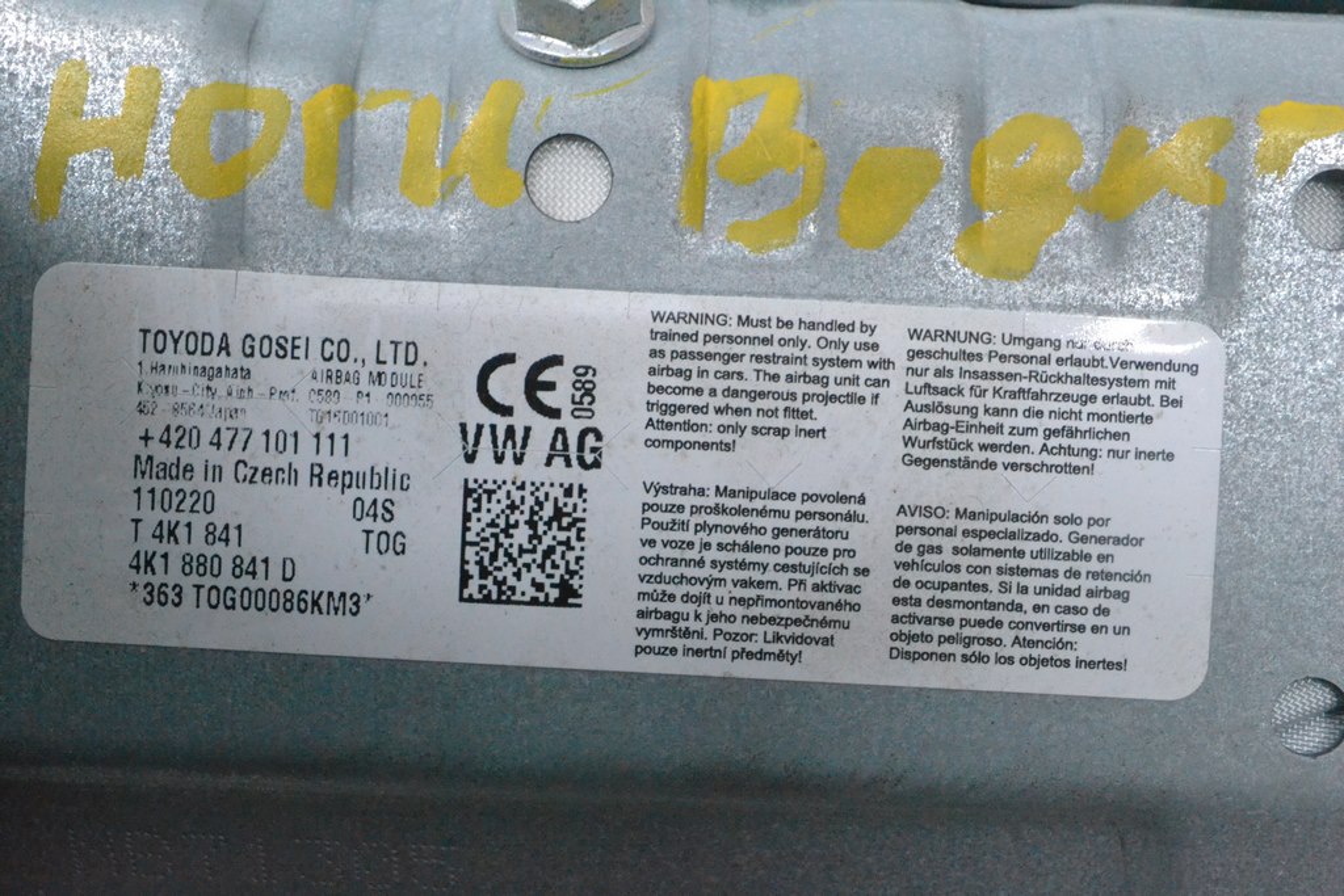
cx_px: 672
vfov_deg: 26.5
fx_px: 1904
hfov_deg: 38.9
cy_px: 448
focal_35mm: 51
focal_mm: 34
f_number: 10
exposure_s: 1/125
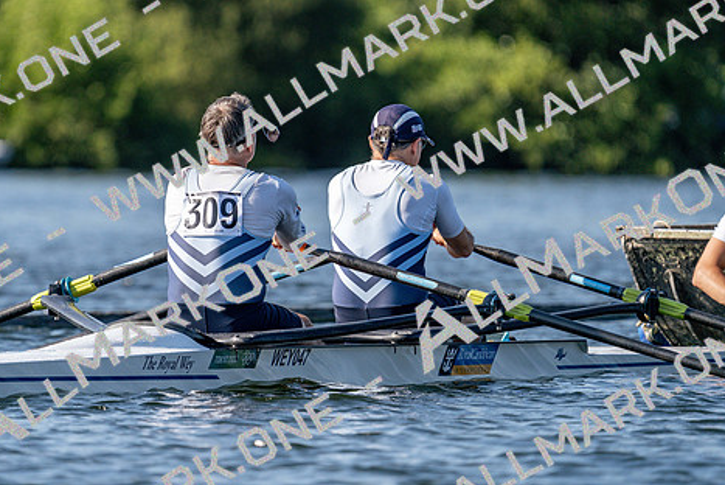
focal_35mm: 636
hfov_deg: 3.2
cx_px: 283
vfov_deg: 2.2
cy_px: 226
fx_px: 12816
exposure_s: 1/1600
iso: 400
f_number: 6.3
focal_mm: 512
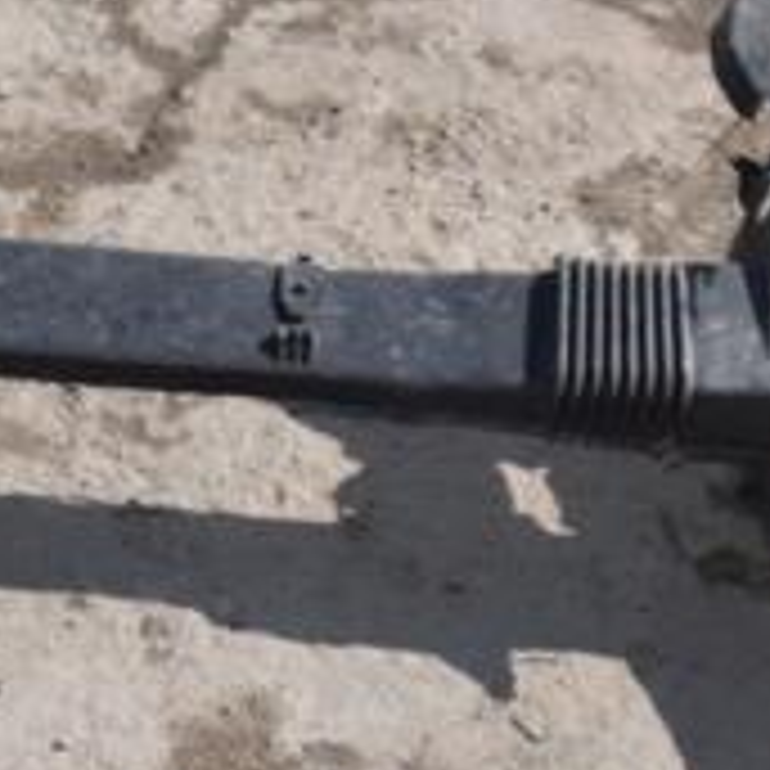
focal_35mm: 116
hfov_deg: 14.9
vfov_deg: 15.0
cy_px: 360
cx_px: 104
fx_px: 2919
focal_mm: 26
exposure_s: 1/200
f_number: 25
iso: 800
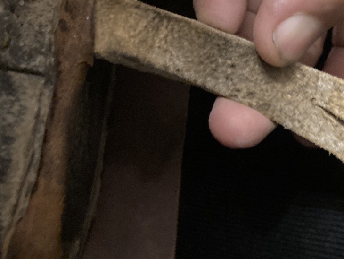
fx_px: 457
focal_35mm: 46
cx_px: 279
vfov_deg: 31.5
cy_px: 142
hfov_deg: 39.5
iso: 640
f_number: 1.8
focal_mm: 3.99
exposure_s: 1/20
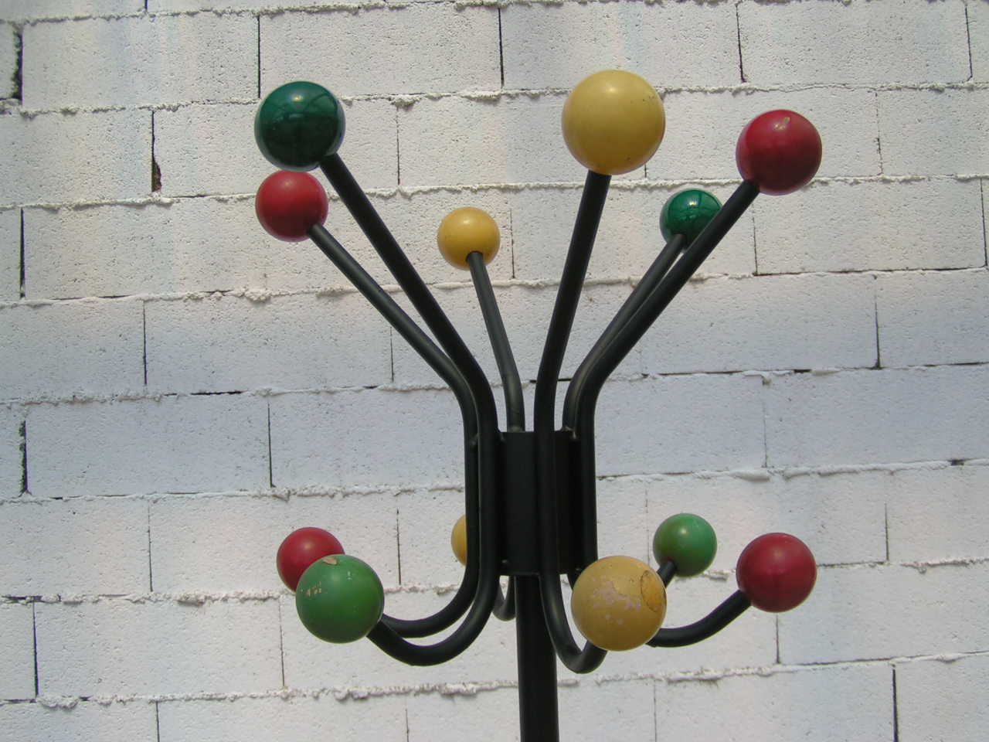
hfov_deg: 49.0
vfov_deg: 37.7
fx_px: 1086
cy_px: 371
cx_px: 494
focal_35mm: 38
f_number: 3.2
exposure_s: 1/1000
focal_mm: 5.8
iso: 50
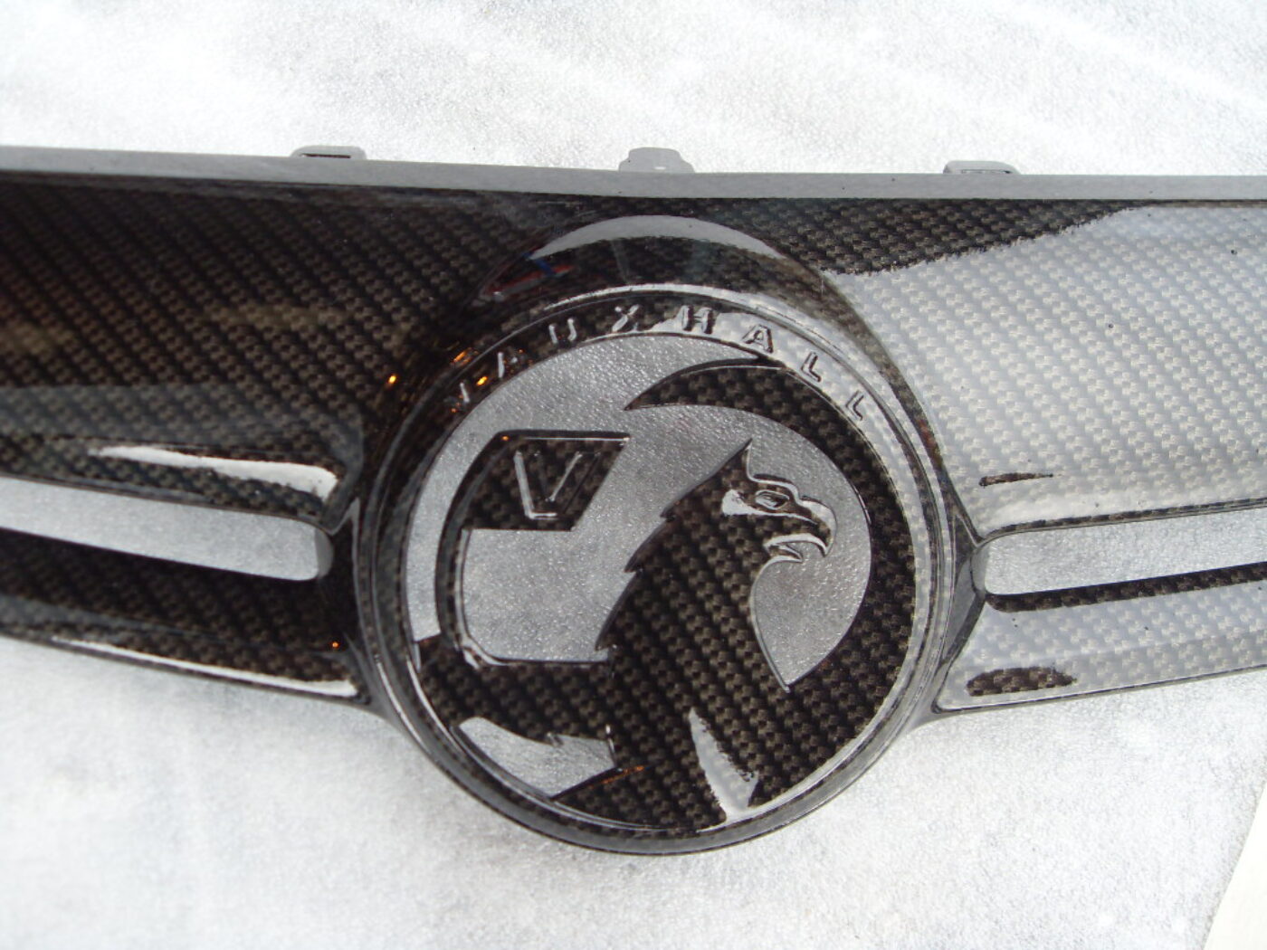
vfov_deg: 40.7
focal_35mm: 35
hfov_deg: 52.6
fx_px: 1281
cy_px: 475
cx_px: 634
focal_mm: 6.3
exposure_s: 1/180
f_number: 2.8
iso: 80
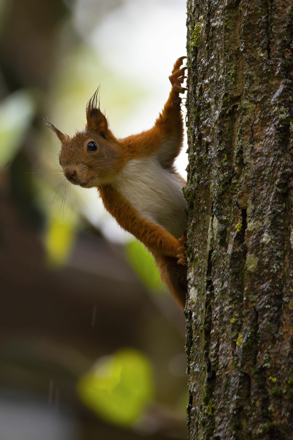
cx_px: 110
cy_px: 159
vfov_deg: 1.8
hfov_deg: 1.2
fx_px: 14270
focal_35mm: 1169
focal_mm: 600
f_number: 6.3
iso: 1000
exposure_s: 1/200
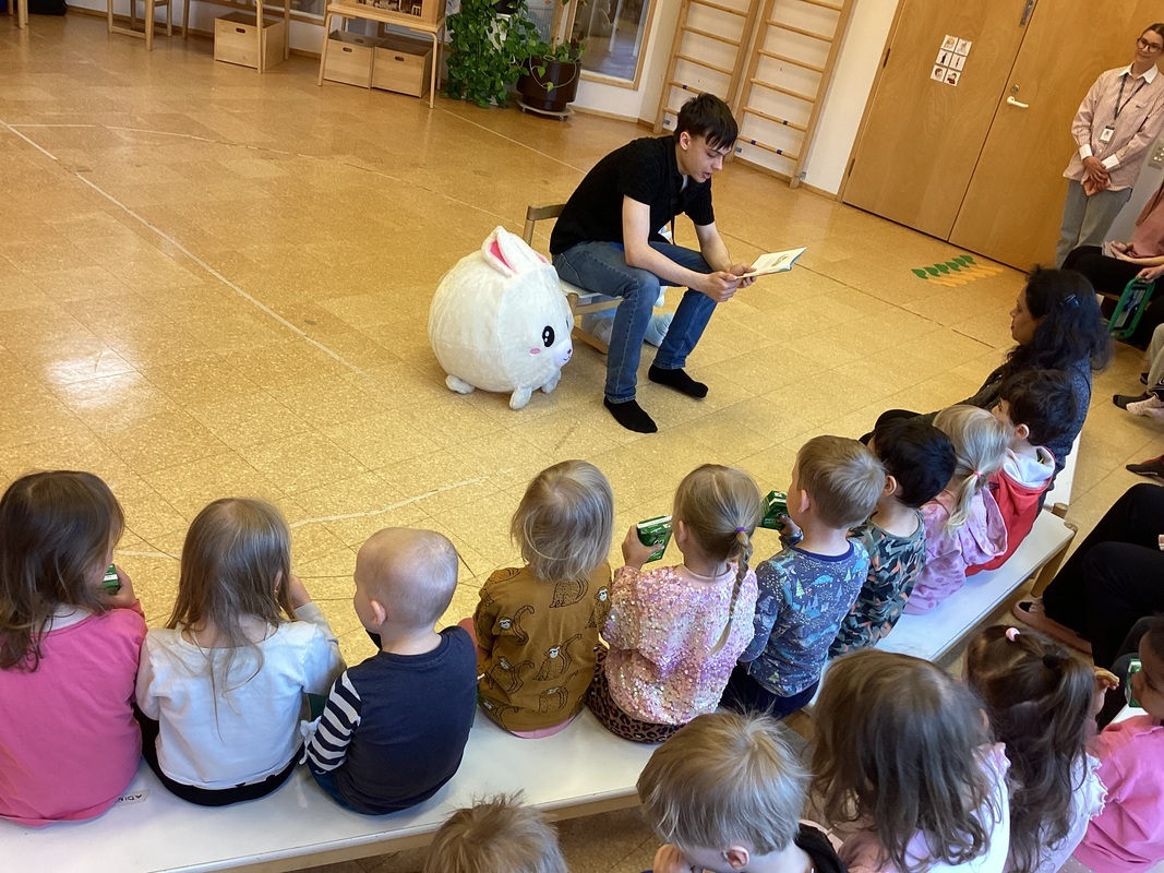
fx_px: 1042
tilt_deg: -29.1
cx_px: 582
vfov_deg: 45.4
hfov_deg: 58.4
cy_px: 436
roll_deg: -12.1
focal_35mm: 31
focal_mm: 3.3
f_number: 2.4
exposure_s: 1/50
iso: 64
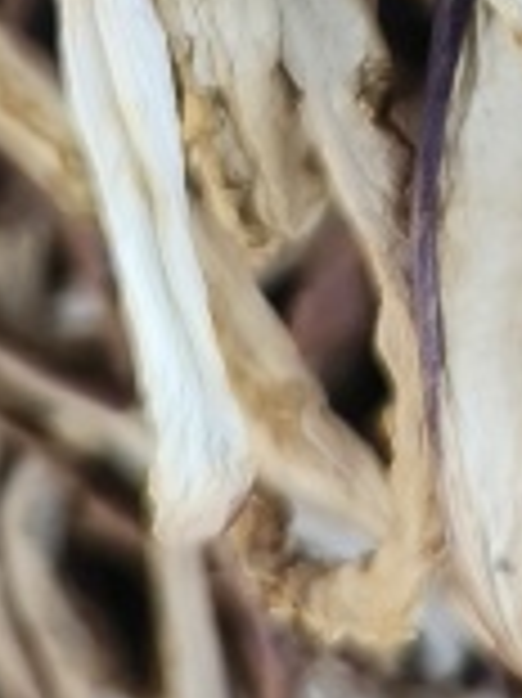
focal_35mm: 158
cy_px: -736
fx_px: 3181
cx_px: 810
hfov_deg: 9.1
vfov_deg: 11.2
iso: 180
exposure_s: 1/100
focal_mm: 5.5
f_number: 1.75
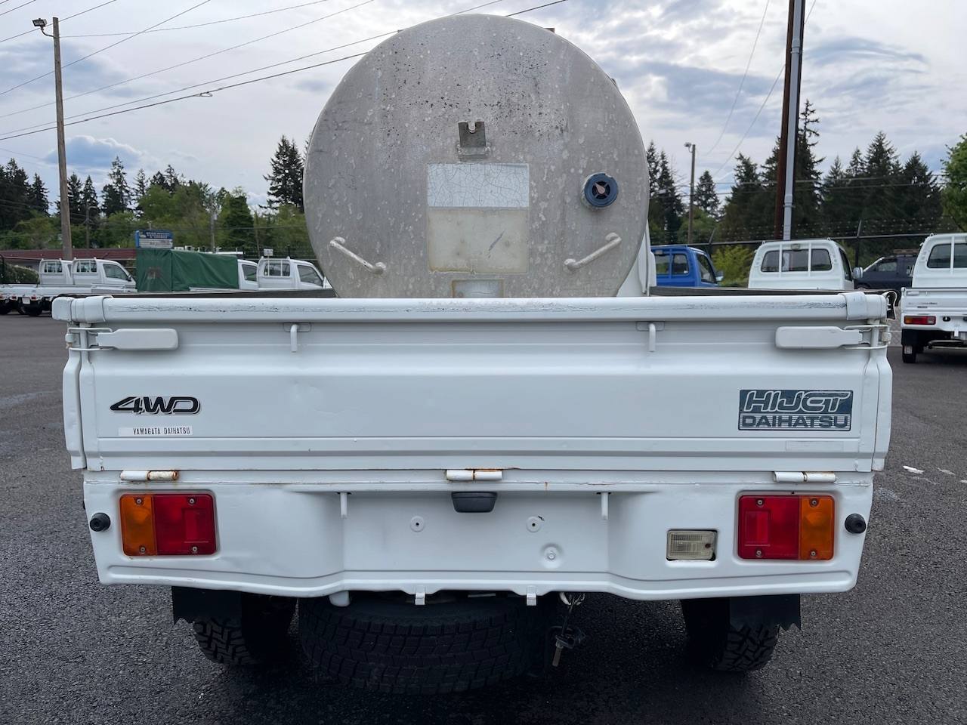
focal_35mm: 25
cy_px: 362
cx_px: 484
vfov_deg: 54.9
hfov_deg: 69.4
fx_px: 698
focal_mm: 5.1
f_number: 1.6
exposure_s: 1/1420
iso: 32
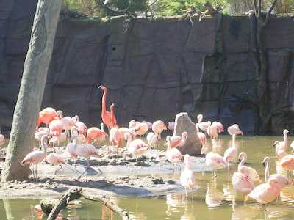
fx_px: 1070
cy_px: 110
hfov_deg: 15.6
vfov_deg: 11.8
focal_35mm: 126
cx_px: 147
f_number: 5.3
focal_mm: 26.3
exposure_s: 1/64
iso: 50
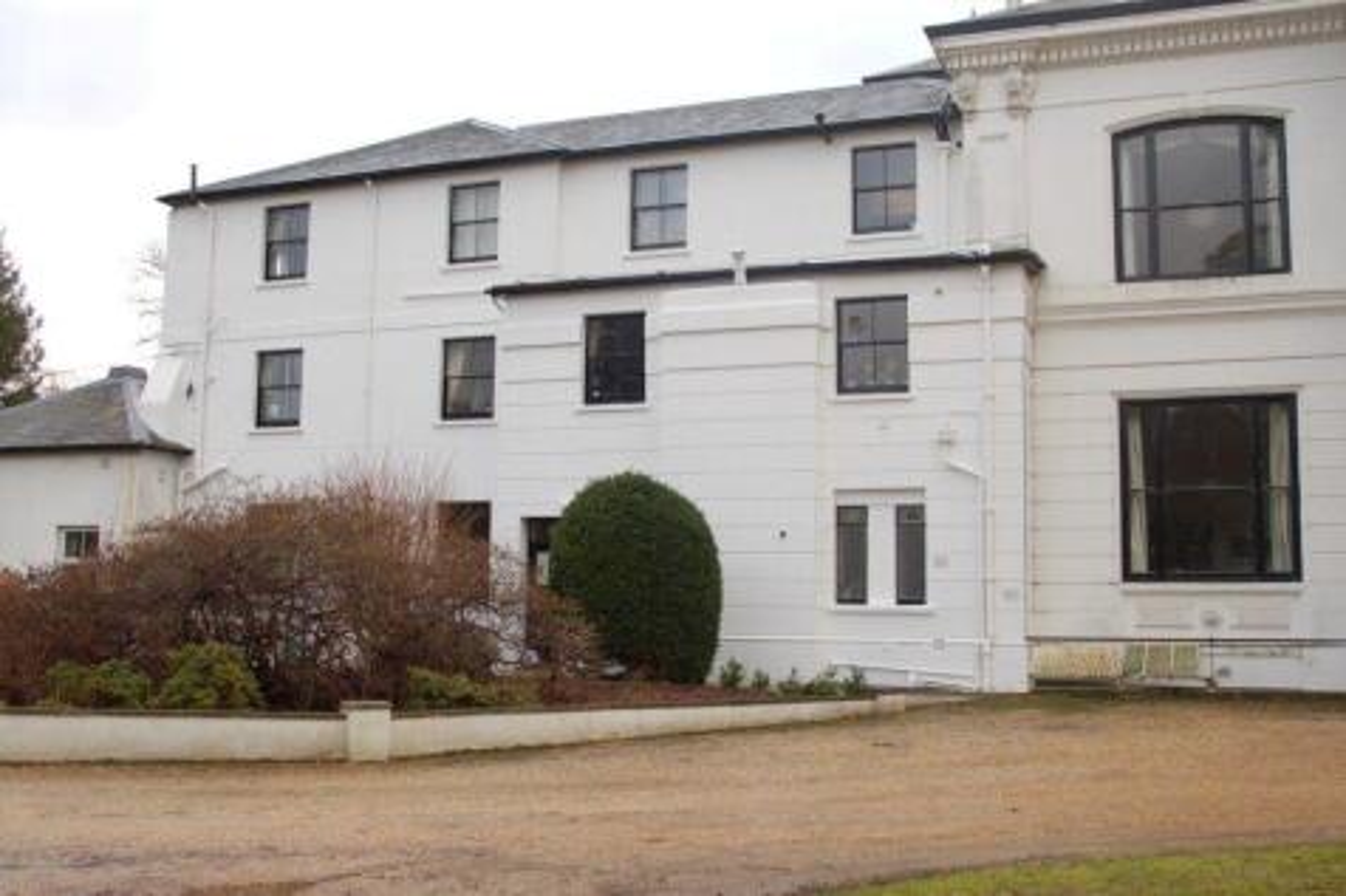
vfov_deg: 35.5
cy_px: 448
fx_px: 1402
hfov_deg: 51.3
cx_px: 673
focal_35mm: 38
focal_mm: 25
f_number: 6.3
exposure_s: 1/160
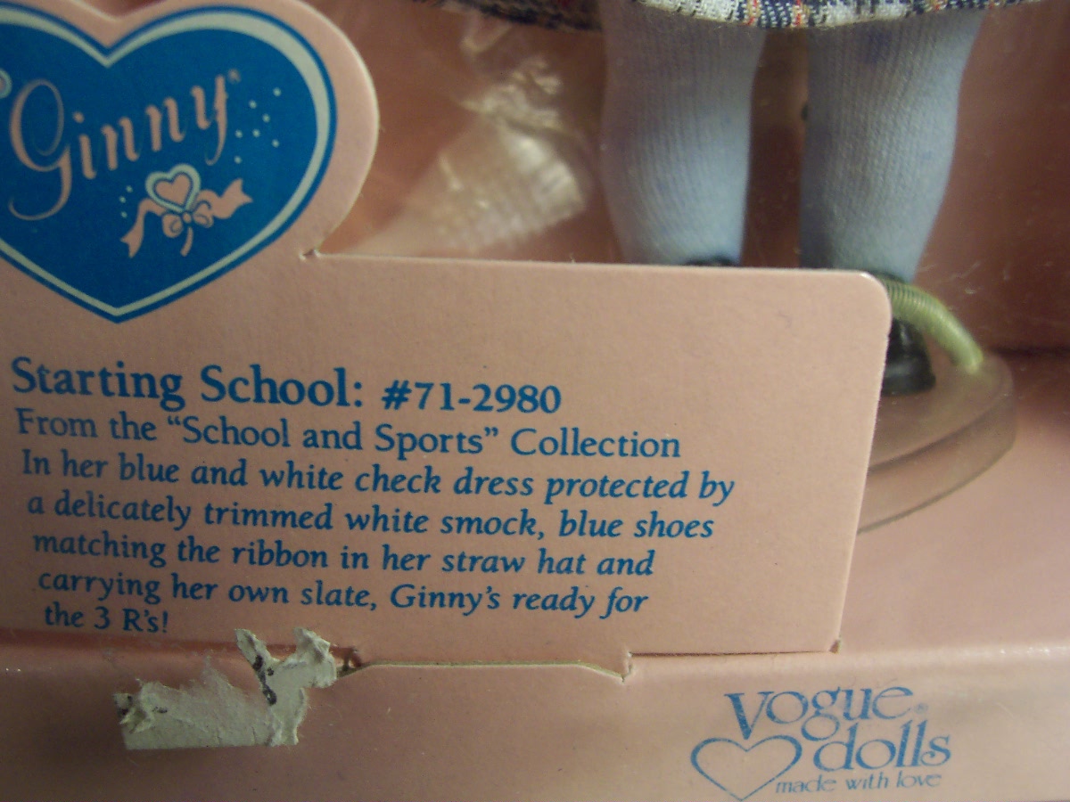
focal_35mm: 37
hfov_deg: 50.1
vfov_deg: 38.7
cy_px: 401
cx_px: 535
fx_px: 1144
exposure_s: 1/90
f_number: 2.8
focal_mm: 5.6
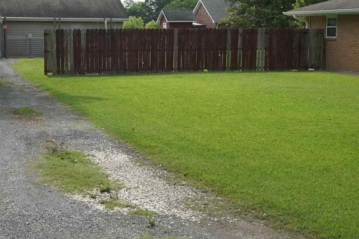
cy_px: 101
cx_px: 114
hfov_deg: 29.0
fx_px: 687
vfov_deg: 19.7
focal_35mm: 69
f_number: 11
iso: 100
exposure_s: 1/100
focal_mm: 28
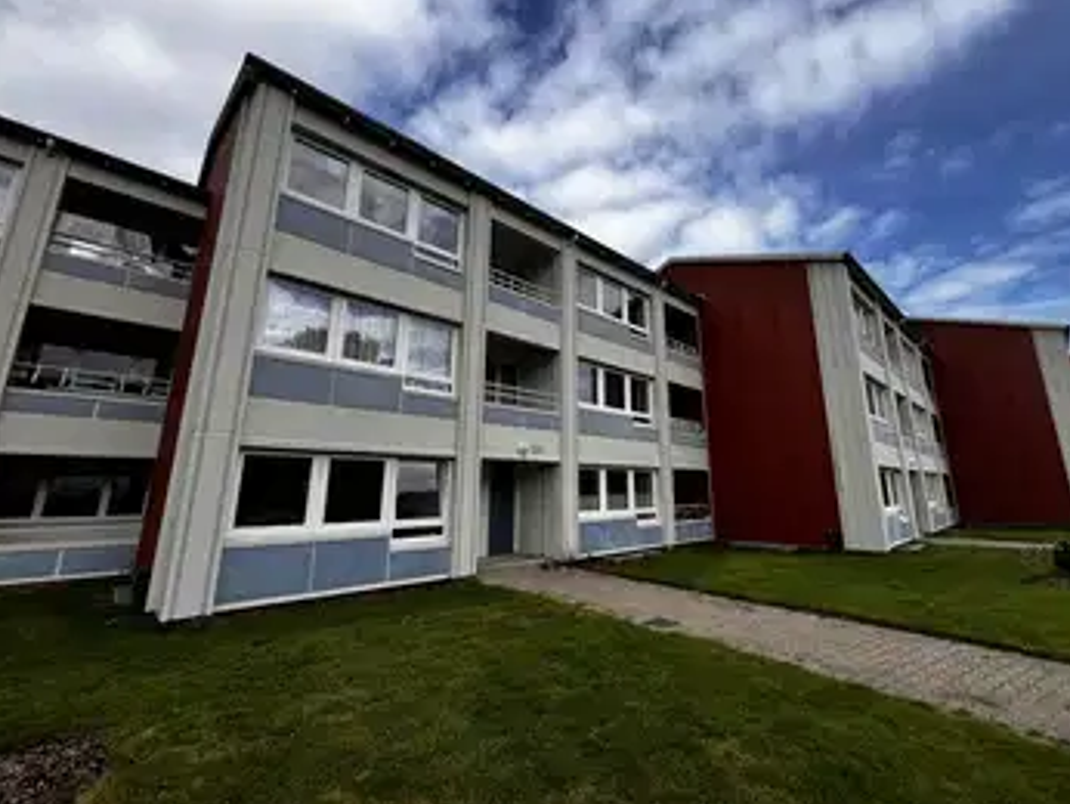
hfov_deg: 101.9
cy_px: 380
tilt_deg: +13.5
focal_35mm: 14
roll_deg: +0.7
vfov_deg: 85.7
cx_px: 571
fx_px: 433
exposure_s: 1/1033
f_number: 1.8
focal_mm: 1.57
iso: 32
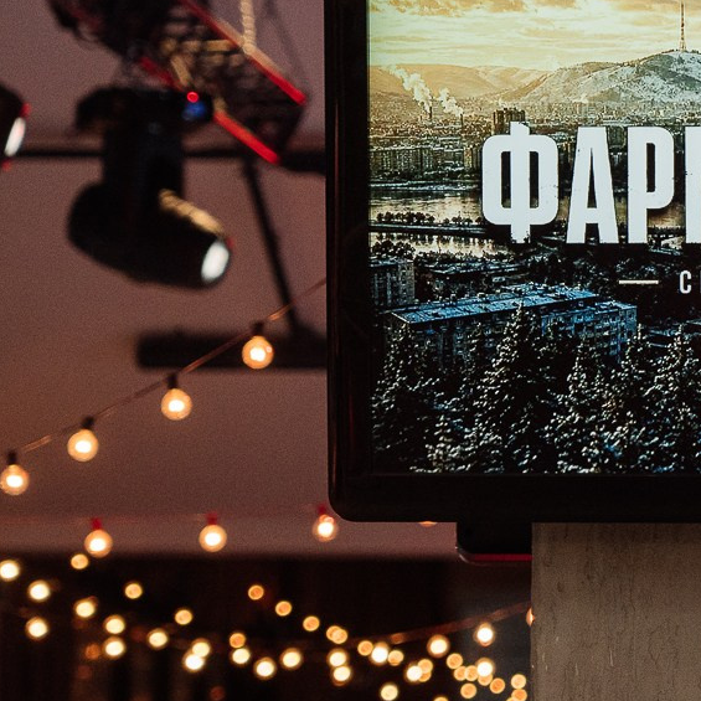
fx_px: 4880
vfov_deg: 8.2
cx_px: 862
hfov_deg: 8.1
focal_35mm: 213
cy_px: 189
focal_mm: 70
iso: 1600
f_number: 3.5
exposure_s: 1/400
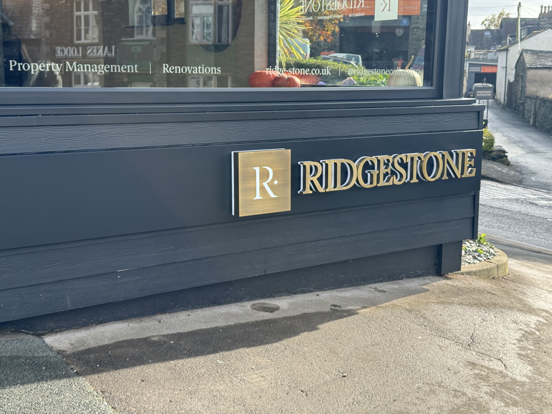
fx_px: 765
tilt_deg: -9.3
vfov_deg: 30.3
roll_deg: -0.8
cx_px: 276
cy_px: 207
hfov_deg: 39.7
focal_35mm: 48
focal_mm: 6.76
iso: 64
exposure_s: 1/876
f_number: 1.78
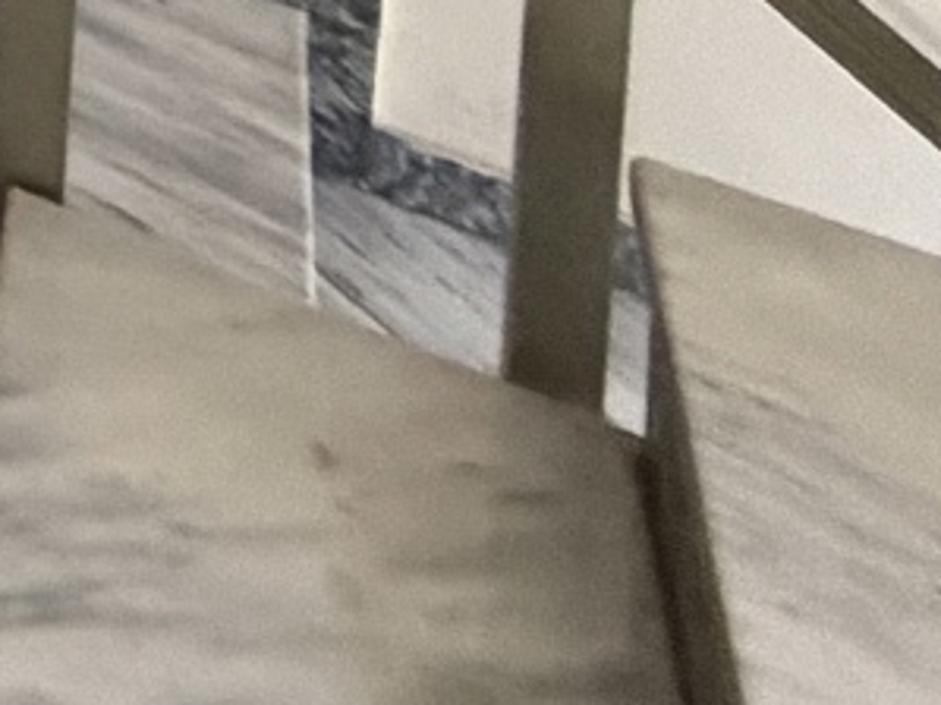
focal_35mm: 90
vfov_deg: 10.5
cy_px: -1501
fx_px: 2446
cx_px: -1882
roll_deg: +0.6
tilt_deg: -4.1
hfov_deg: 11.5
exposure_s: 1/50
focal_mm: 2.22
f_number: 2.2
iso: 320
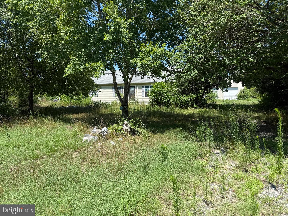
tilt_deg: -4.0
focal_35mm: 24
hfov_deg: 71.6
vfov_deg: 56.8
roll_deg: -0.5
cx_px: 144
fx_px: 200
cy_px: 108
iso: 80
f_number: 1.78
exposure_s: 1/2445
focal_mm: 6.76
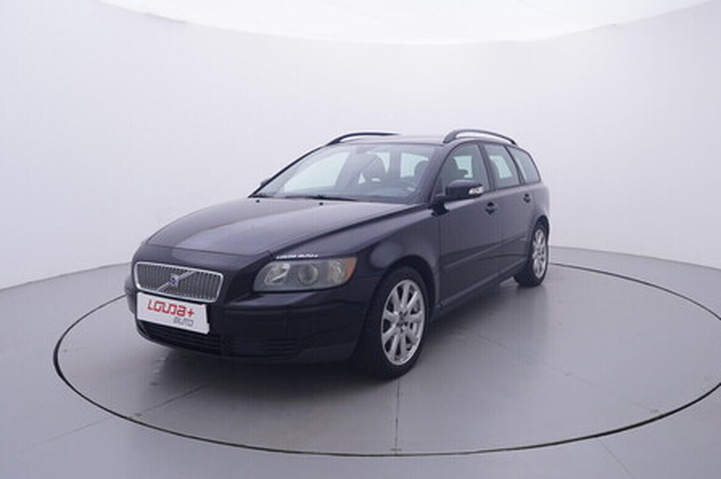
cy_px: 194
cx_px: 414
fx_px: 553
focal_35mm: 28
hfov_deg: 65.9
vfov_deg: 46.7
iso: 200
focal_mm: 15
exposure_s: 1/80
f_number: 5
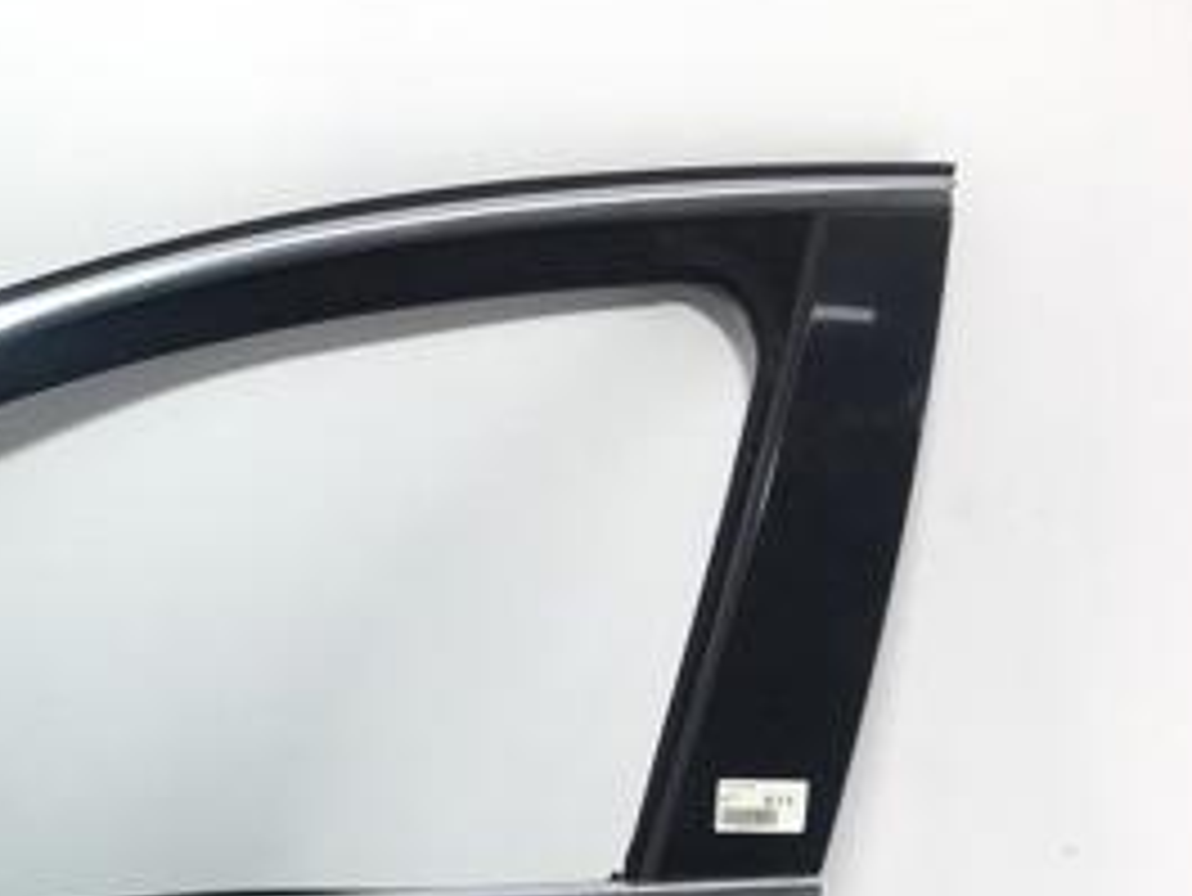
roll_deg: -1.8
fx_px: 2412
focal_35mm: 70
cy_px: 1049
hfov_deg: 25.4
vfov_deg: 19.9
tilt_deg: -20.7
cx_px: -180
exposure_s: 1/225
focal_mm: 4.15
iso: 25
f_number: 2.2
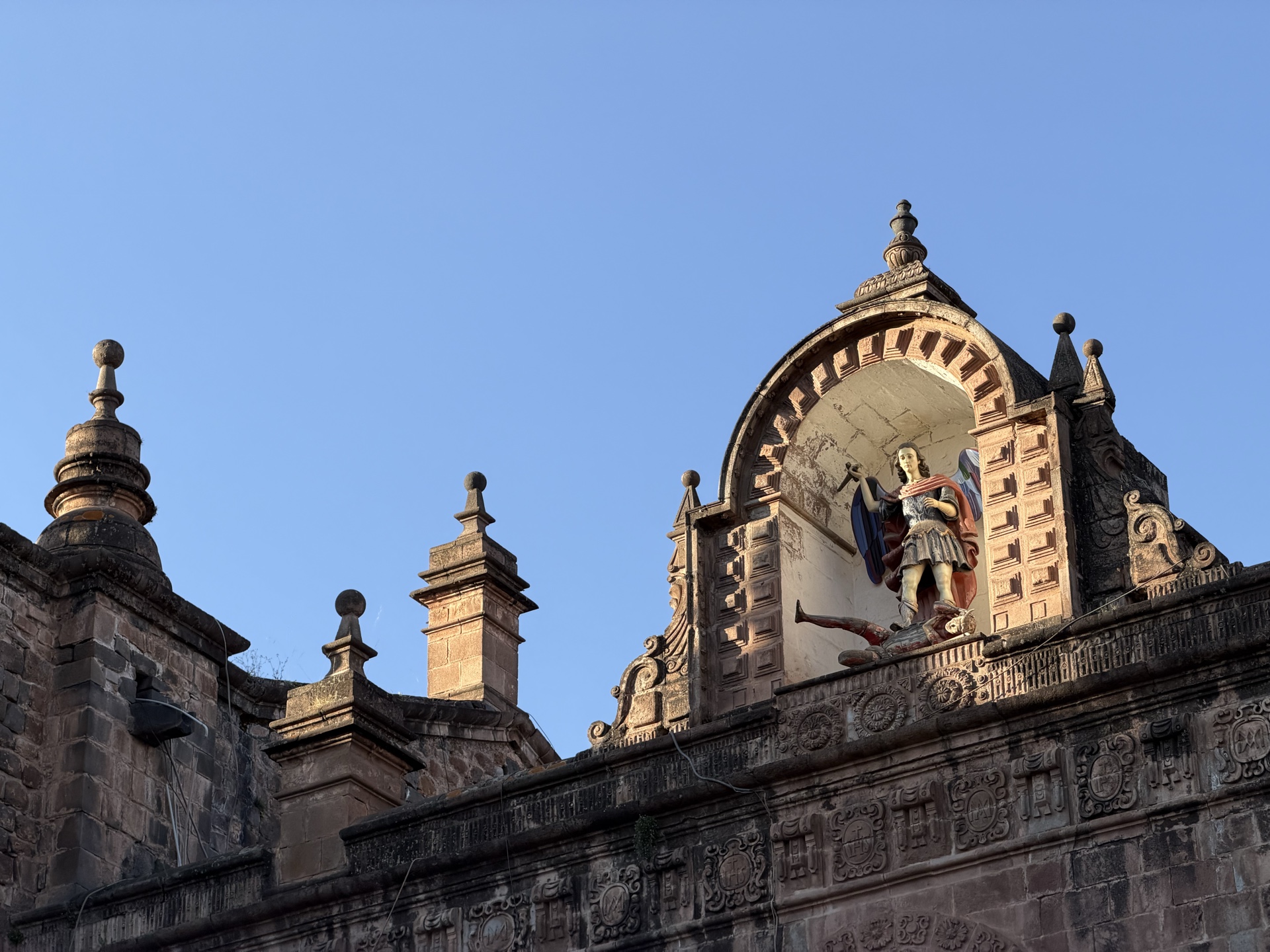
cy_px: 476
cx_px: 635
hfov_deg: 19.6
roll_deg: +0.5
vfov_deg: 14.8
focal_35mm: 100
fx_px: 3669
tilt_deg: +29.0
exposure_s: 1/419
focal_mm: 16.89
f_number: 2.8
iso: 50
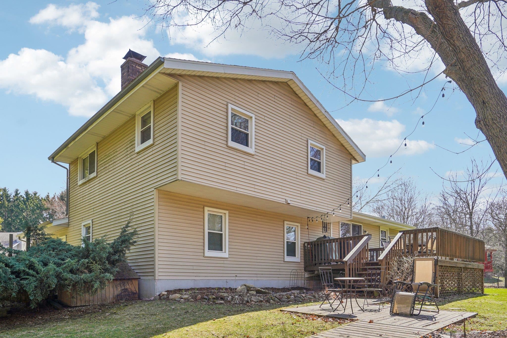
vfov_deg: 55.1
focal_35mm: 23
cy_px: 169
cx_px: 254
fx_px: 324
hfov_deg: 76.1
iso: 100
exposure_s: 1/200
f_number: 8
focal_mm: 23
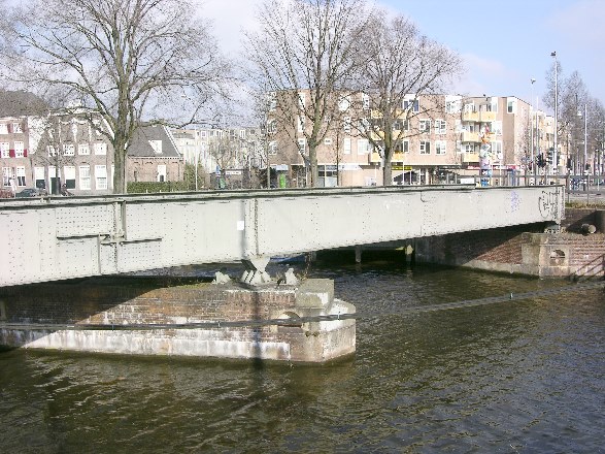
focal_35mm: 35
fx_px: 612
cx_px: 302
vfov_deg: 40.7
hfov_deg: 52.6
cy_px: 227
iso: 50
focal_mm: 8.9
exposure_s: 1/118
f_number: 8
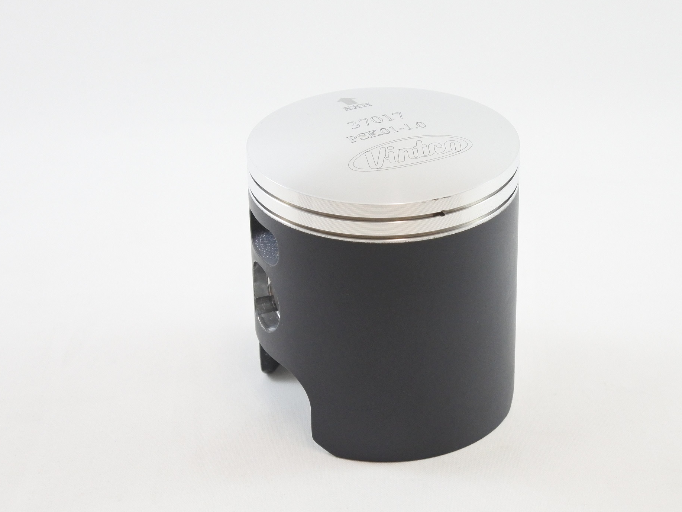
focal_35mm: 70
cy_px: 257
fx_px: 1379
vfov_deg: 21.0
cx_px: 383
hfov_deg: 27.8
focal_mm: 24
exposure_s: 1/125
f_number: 5
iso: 720
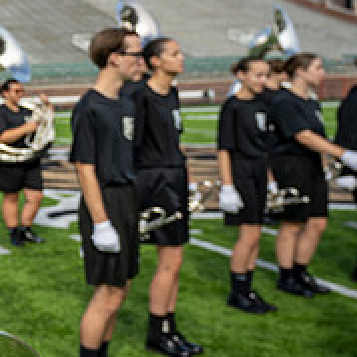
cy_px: 145
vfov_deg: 26.1
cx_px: -219
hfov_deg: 20.9
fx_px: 770
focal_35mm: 66
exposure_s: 1/250
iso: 64
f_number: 4.5
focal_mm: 24
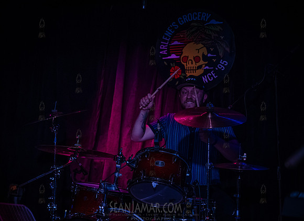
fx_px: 587
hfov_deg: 29.0
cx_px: 128
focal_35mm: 68
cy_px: 117
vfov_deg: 21.3
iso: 16000
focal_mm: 60
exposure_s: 1/320
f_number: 3.2
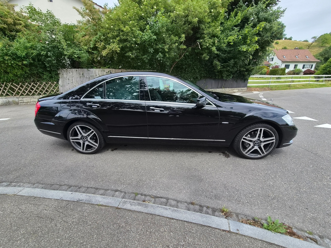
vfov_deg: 89.9
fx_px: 124
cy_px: 124
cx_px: 166
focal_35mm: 13
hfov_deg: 106.2
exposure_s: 1/1948
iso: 100
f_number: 2.2
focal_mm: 2.2
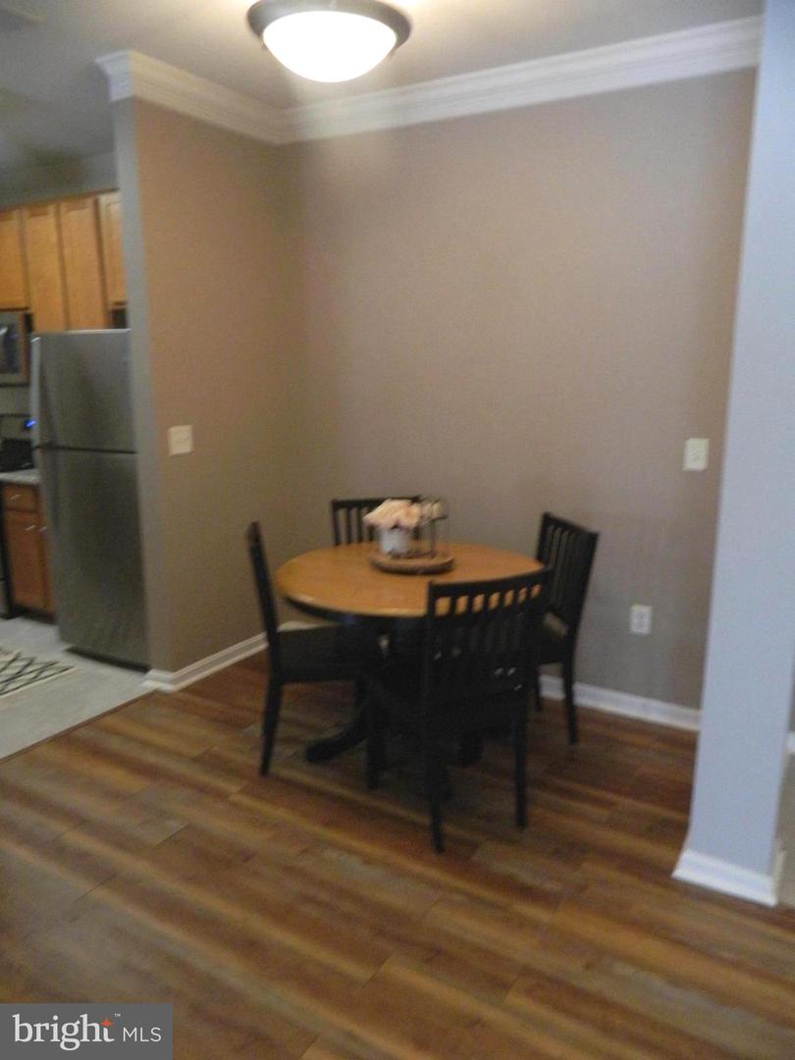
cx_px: 398
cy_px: 530
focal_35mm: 25
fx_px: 766
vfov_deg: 69.4
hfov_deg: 54.9
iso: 400
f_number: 3.1
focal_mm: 4.5
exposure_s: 1/30
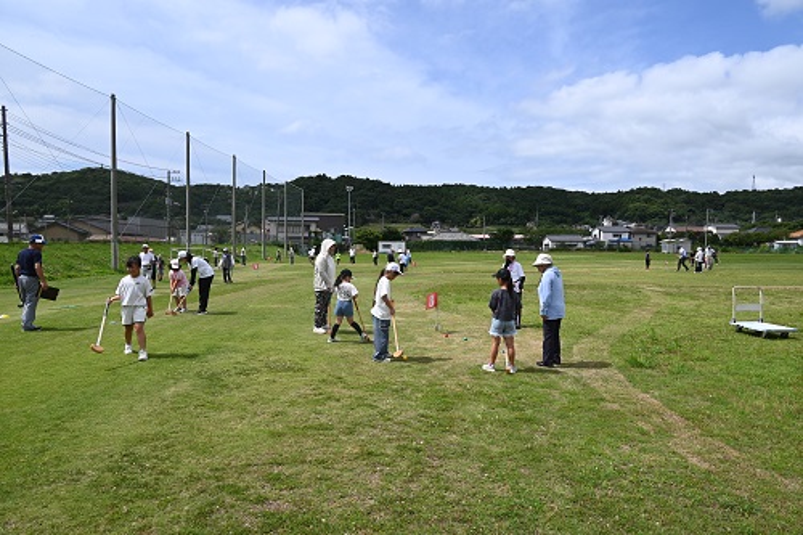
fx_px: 535
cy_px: 268
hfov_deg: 73.8
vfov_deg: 53.1
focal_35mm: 24
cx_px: 402
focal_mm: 24
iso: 100
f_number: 9
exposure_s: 1/320
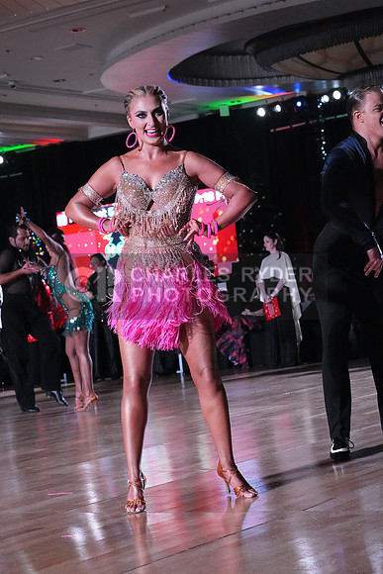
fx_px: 1308
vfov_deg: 24.8
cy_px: 287
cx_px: 192
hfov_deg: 16.7
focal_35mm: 82
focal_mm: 82
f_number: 8
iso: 20000
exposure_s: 1/400
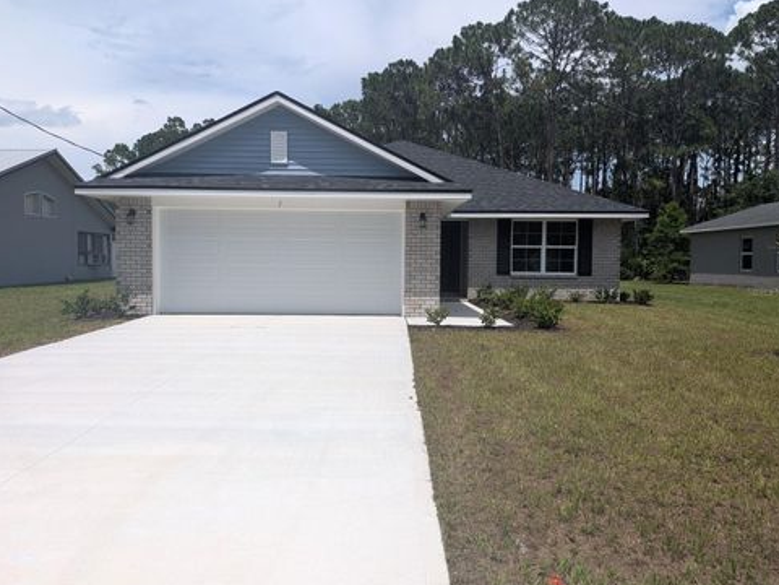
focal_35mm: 25
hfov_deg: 69.4
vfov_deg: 54.9
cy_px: 292
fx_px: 563
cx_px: 390
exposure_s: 1/3125
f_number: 1.7
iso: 32
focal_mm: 4.53
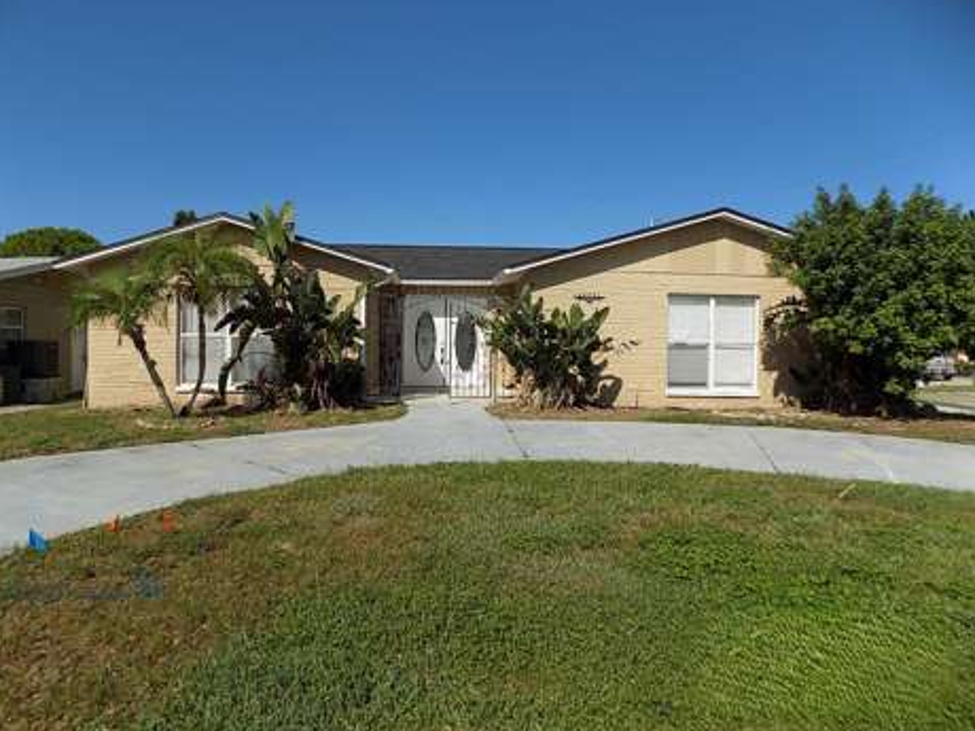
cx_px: 468
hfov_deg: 71.6
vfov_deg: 56.8
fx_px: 676
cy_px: 371
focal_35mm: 24
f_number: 9.9
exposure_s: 1/200
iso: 80
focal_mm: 4
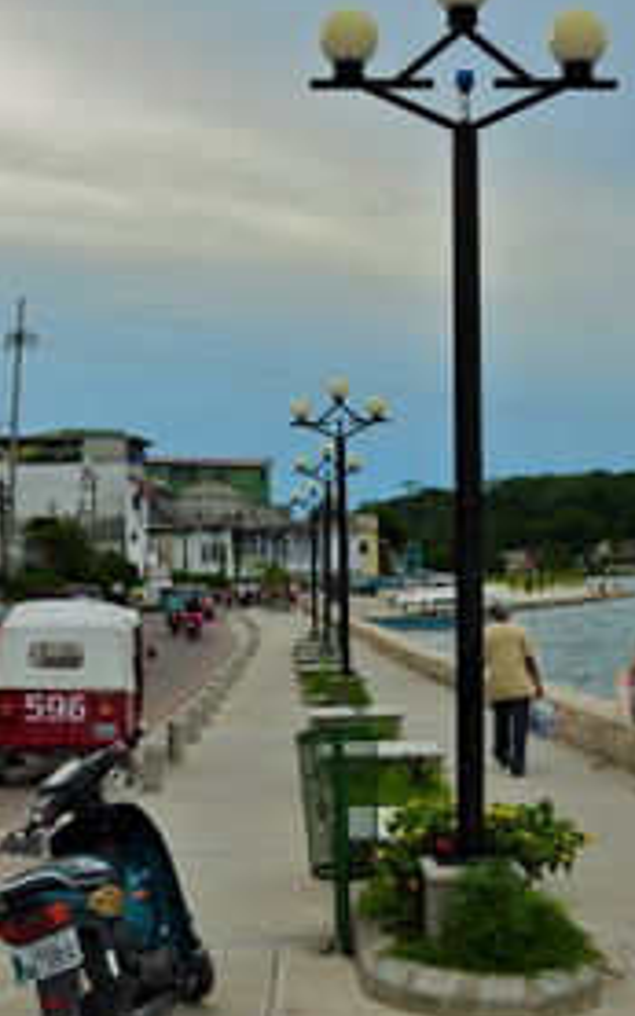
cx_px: 349
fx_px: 1468
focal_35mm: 53
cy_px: 508
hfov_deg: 24.4
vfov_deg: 38.2
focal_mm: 20
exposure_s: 1/160
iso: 200
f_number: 6.3
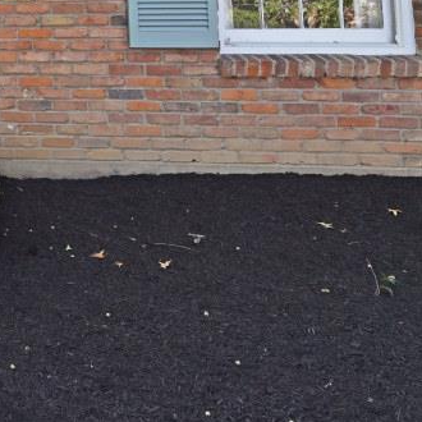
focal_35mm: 54
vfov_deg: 28.6
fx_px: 745
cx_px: -211
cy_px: -49
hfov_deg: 24.5
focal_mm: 14
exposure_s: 1/250
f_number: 5
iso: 200
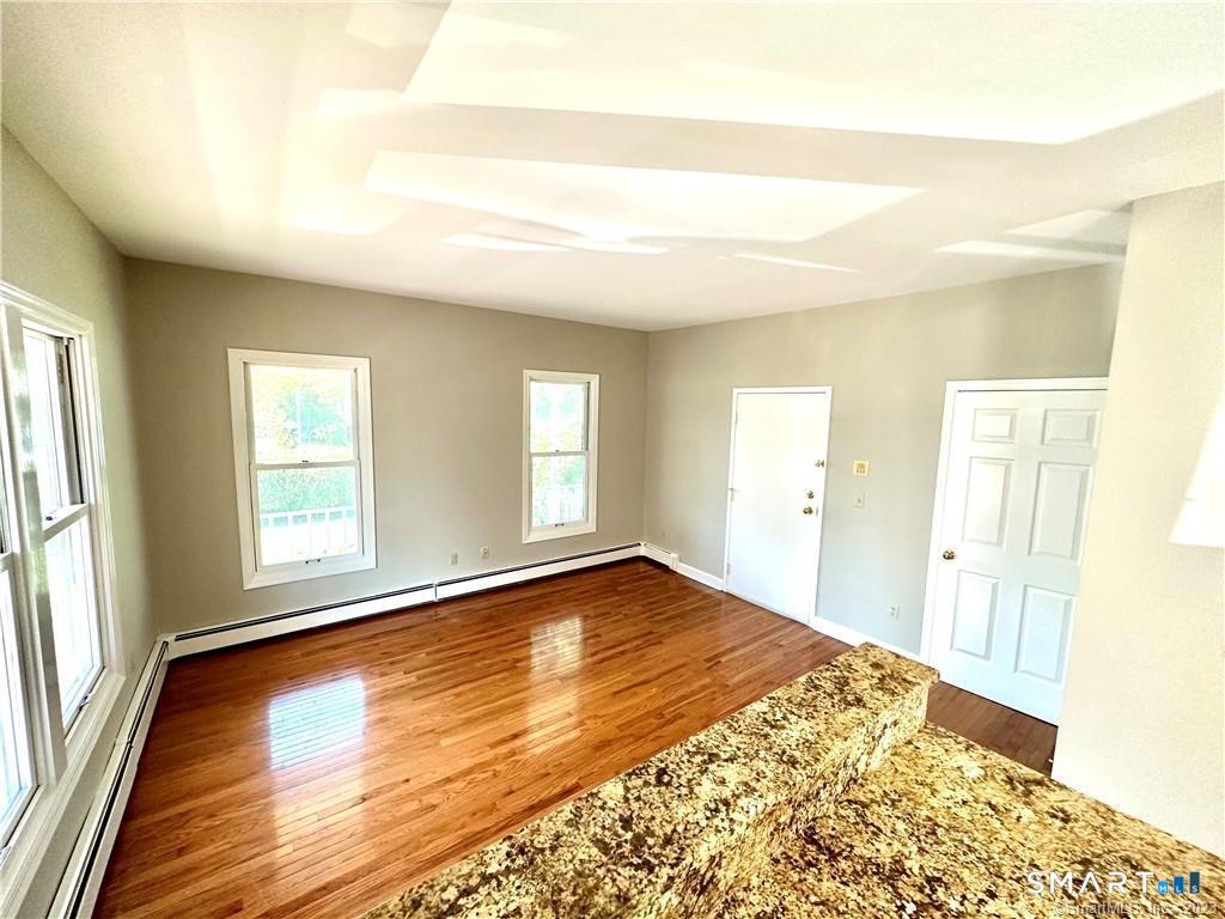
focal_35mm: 14
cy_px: 460
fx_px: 495
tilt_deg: -6.5
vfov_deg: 85.7
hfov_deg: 102.1
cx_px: 612
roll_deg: -1.6
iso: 200
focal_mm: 2.22
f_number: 2.2
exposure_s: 1/120
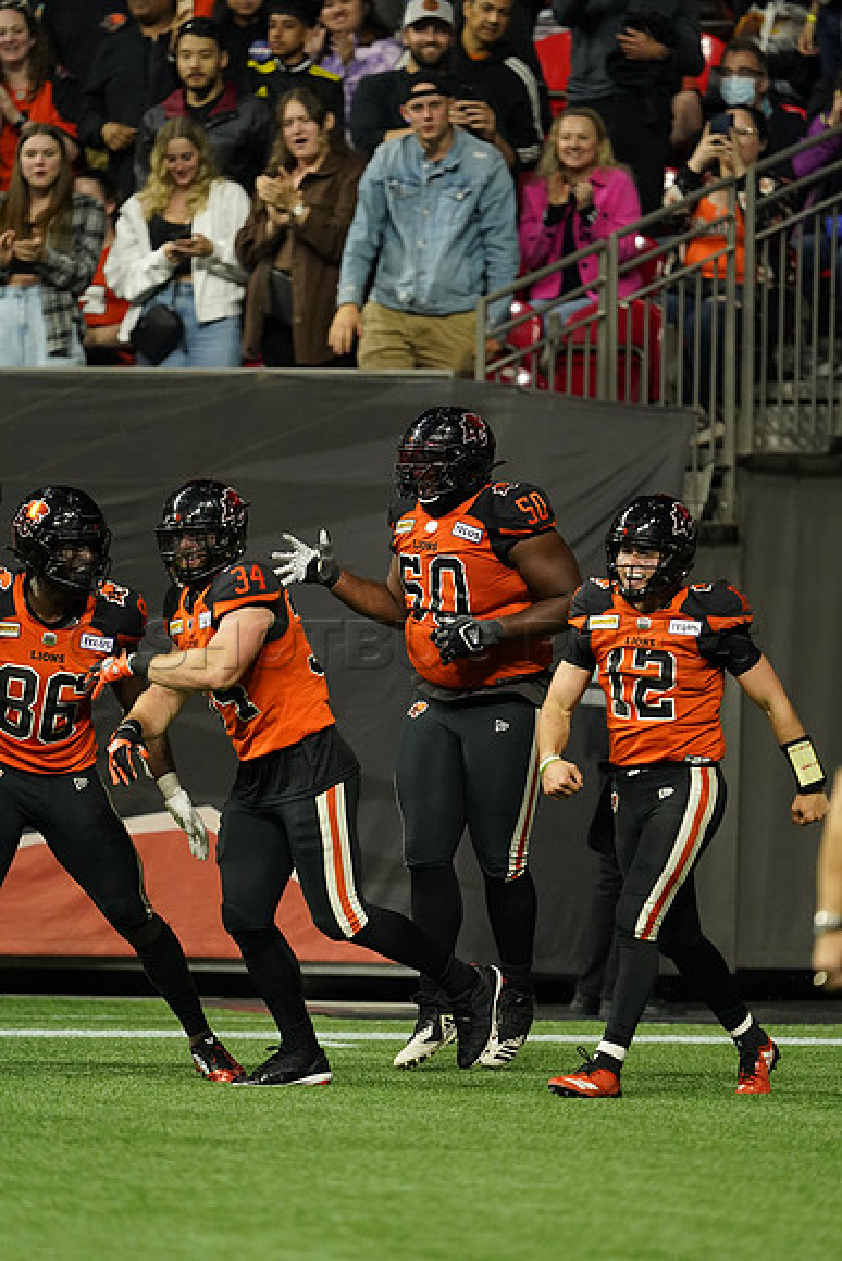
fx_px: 21036
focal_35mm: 600
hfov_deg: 2.3
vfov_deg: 3.4
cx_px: 421
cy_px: 630
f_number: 4
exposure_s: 1/1600
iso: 5000
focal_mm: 600
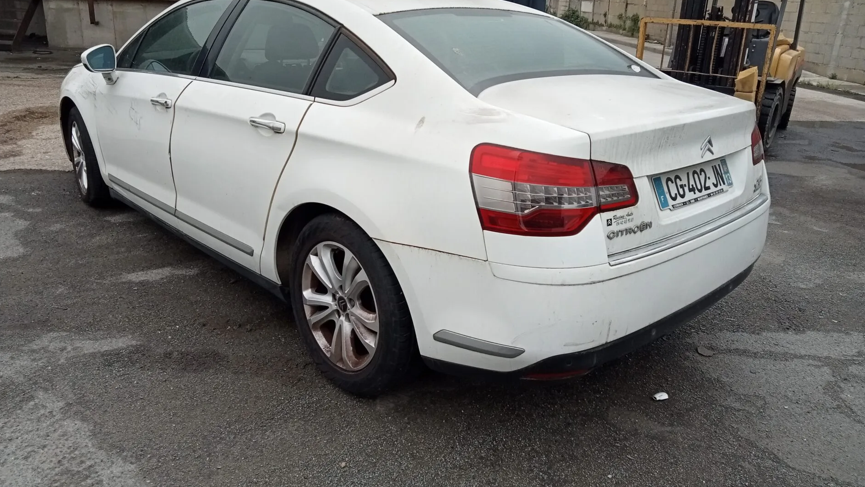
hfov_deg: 62.6
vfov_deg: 37.7
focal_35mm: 31
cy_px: 206
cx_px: 426
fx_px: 711
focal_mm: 3.46
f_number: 2.2
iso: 100
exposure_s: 1/275
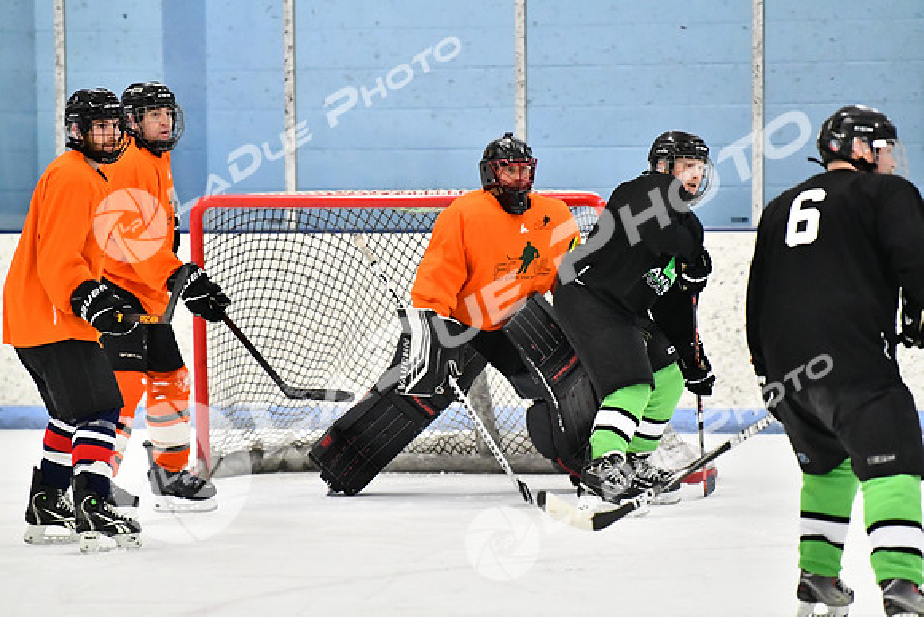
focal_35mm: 300
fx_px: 7701
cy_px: 308
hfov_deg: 6.9
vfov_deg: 4.6
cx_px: 462
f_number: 2.8
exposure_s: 1/1250
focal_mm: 200
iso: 6400
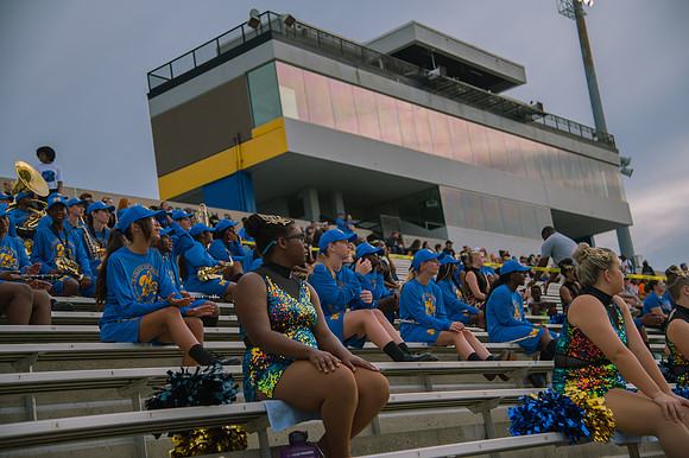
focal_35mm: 55
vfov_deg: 24.6
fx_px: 1052
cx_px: 344
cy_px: 229
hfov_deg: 36.3
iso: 100
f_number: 4
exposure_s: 1/400
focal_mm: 55
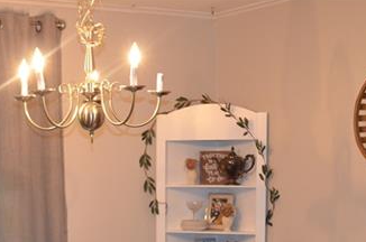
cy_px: 290
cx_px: 76
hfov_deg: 24.7
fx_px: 822
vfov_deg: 16.1
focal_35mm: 81
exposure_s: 1/60
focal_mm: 22
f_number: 4
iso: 800
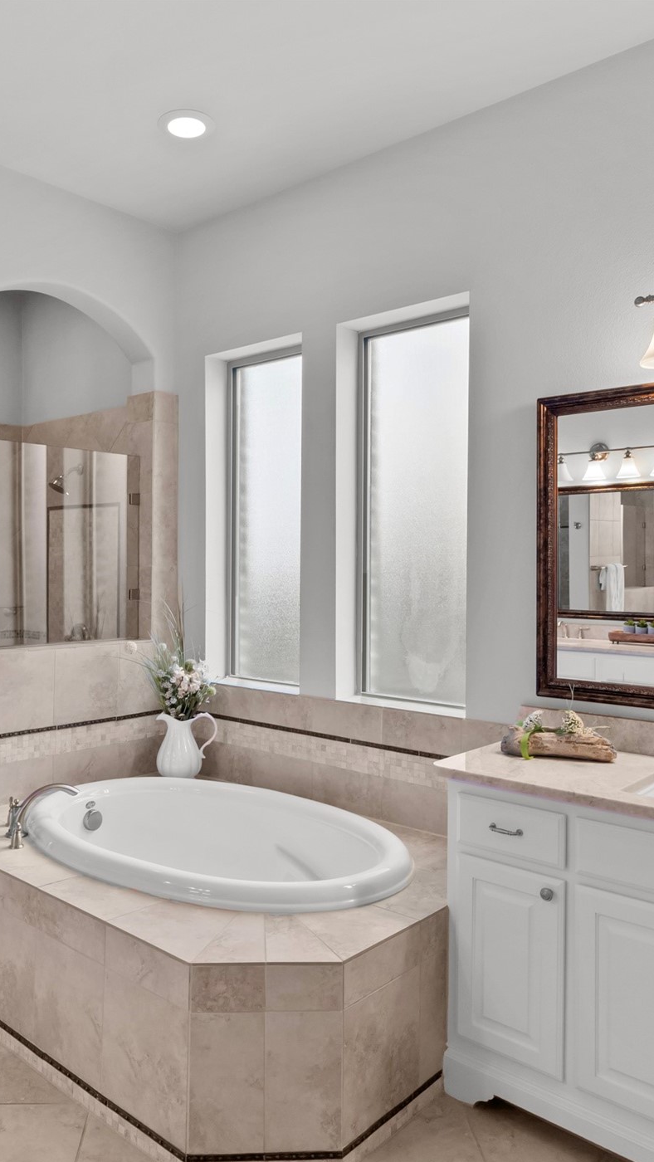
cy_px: 598
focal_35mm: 26
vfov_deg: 71.9
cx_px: 268
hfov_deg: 44.2
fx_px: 801
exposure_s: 1/8
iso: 320
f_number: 8
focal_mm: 16
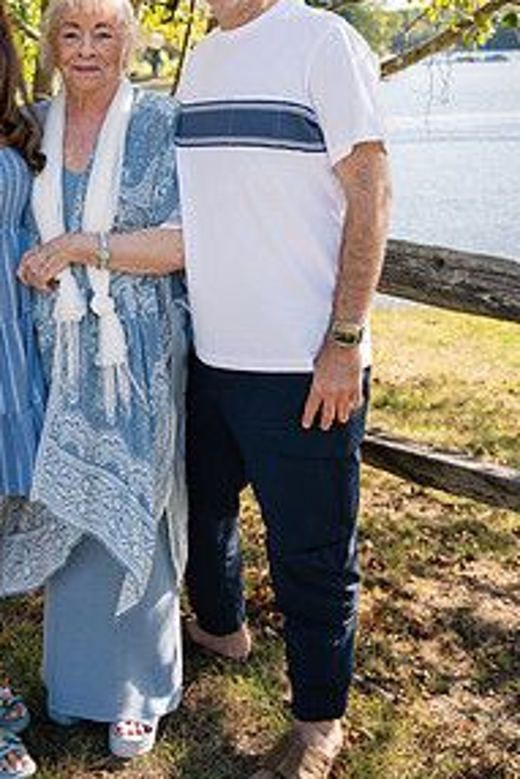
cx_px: 125
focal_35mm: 55
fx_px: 1190
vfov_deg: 35.8
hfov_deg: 24.4
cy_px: 242
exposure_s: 1/250
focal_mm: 35
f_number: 4
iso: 160
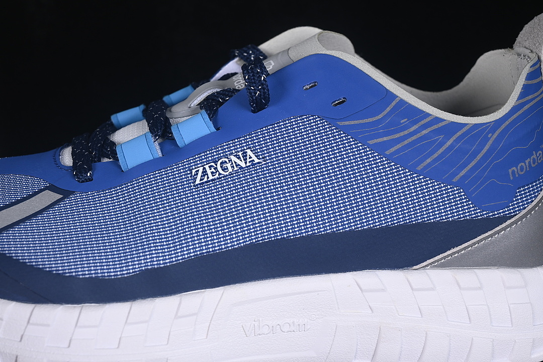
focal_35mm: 75
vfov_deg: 18.2
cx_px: 272
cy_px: 181
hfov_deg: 27.0
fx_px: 1131
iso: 160
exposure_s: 1/80
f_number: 7.1
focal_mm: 50
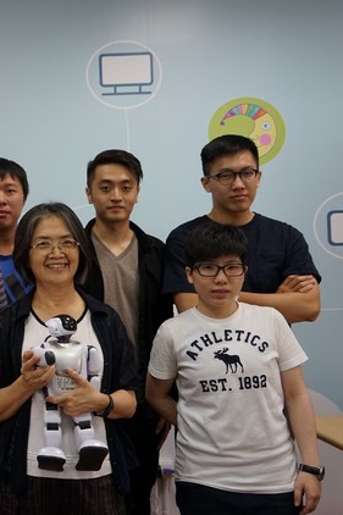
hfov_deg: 26.3
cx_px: -38
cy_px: 257
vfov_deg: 41.9
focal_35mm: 47
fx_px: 672
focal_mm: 31
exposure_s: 1/160
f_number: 4
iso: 1250
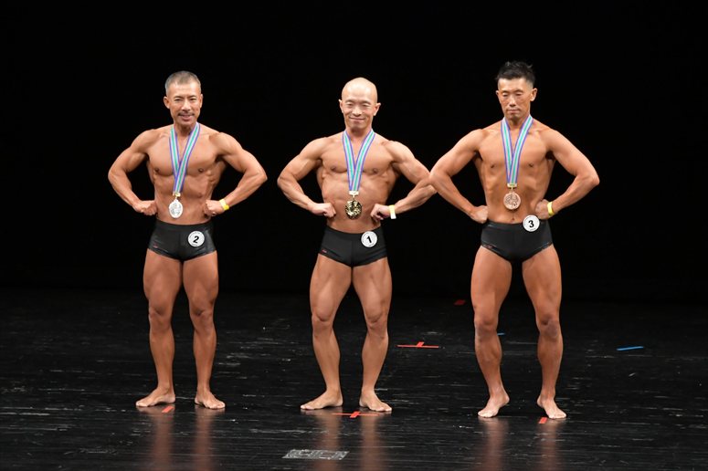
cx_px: 354
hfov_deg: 8.1
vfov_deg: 5.4
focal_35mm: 255
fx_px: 5013
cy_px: 236
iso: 3200
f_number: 5.6
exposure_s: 1/400
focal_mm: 170
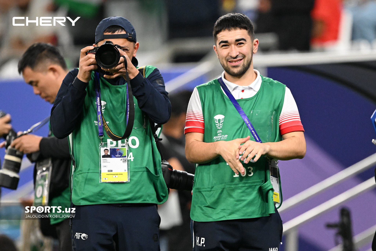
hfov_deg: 3.4
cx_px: 188
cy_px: 126
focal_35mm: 600
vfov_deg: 2.3
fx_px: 6266
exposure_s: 1/2000
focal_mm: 600
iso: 6400
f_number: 4
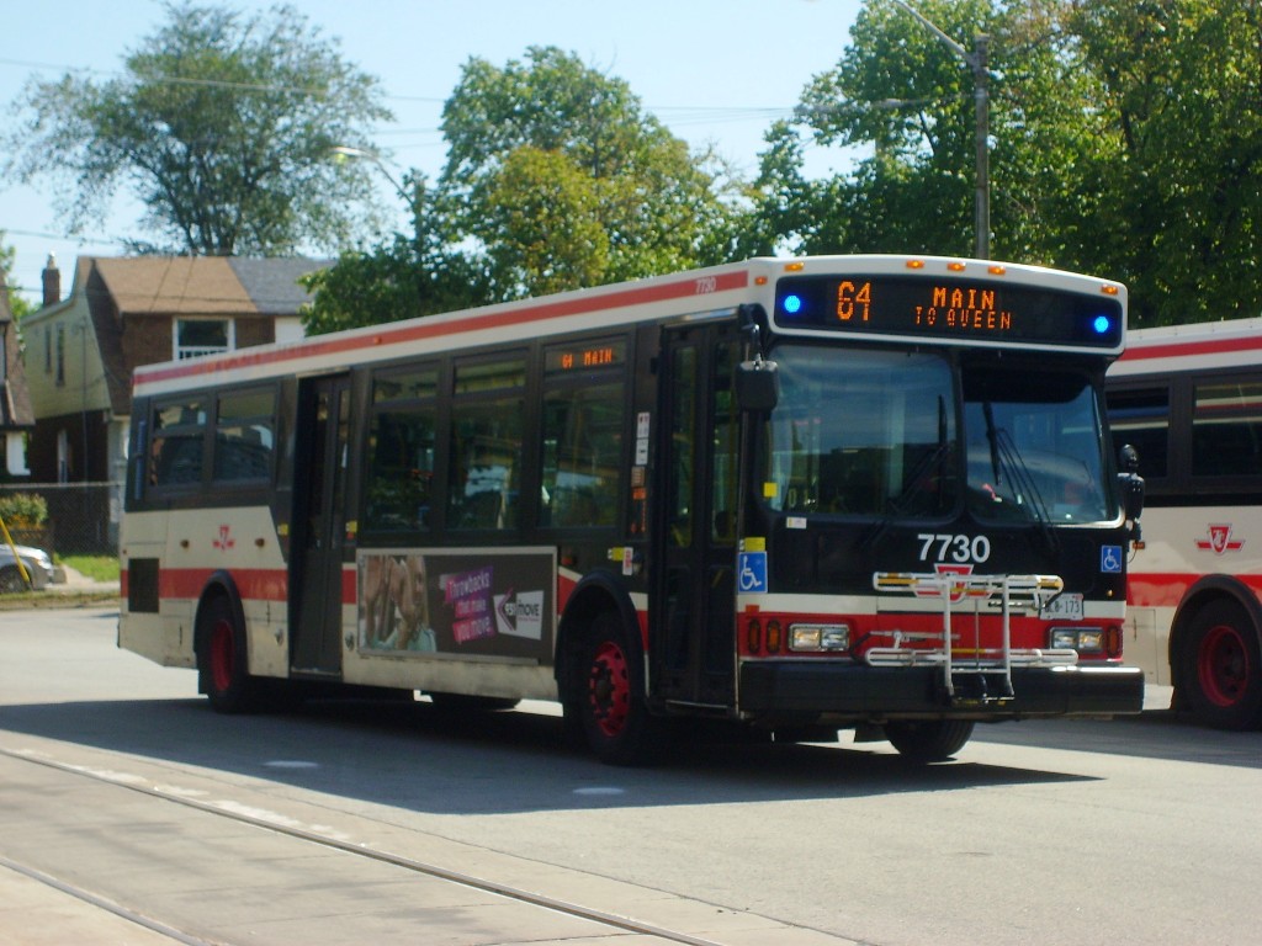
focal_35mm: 92
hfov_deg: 21.3
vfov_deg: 16.1
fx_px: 3354
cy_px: 473
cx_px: 631
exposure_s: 1/500
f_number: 4.6
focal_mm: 15.5
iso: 50
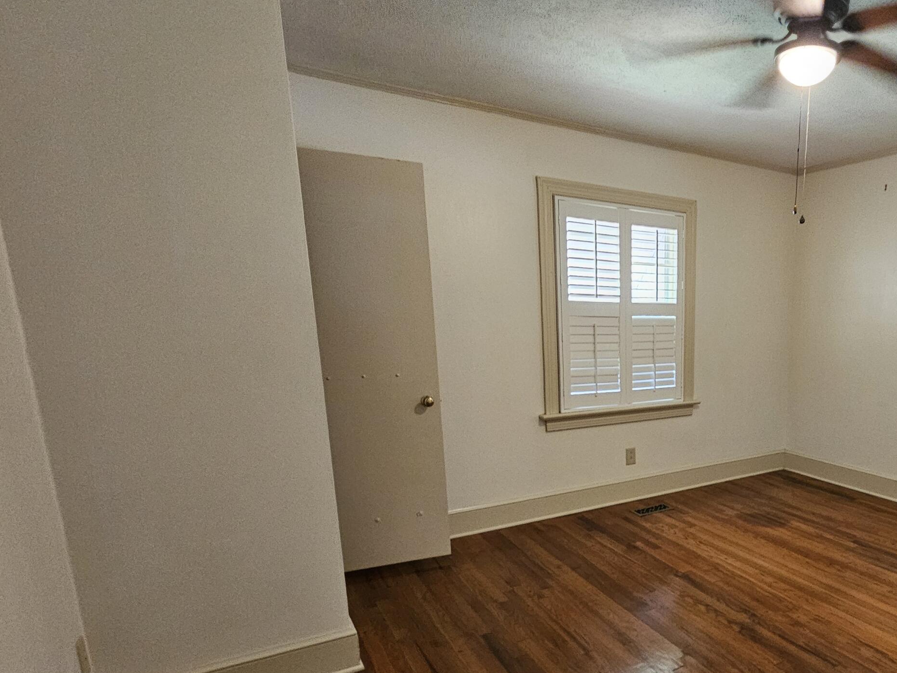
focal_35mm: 21
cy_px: 434
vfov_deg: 62.3
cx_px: 677
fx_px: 544
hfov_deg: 73.2
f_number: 2.2
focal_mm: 2.2
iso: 500
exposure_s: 1/30
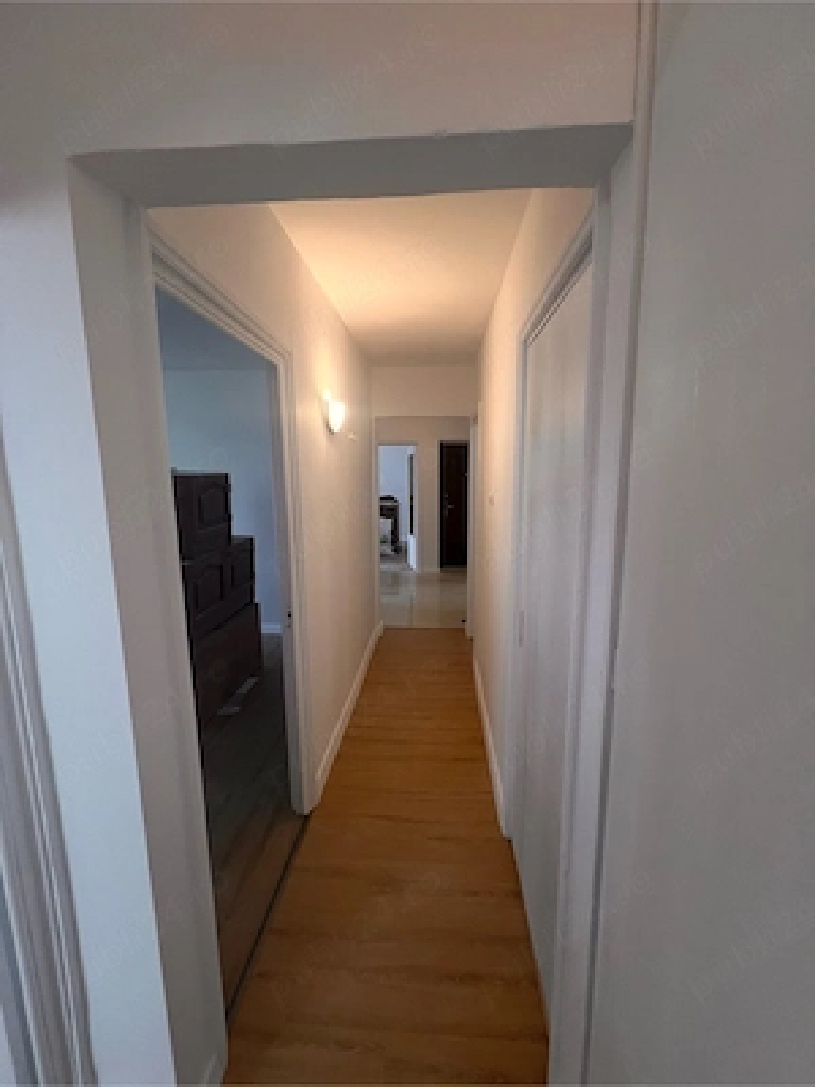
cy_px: 544
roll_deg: +0.8
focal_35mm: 13
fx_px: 408
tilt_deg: -8.4
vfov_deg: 106.2
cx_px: 408
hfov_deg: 89.9
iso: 80
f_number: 1.8
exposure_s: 1/100
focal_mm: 1.57
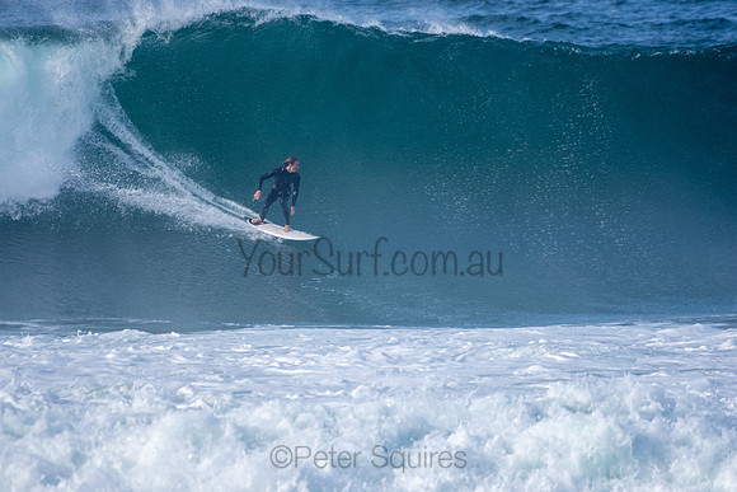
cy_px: 246
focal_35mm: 750
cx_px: 368
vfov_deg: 1.8
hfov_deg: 2.7
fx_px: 15357
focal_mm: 500
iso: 400
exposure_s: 1/1250
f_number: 5.6
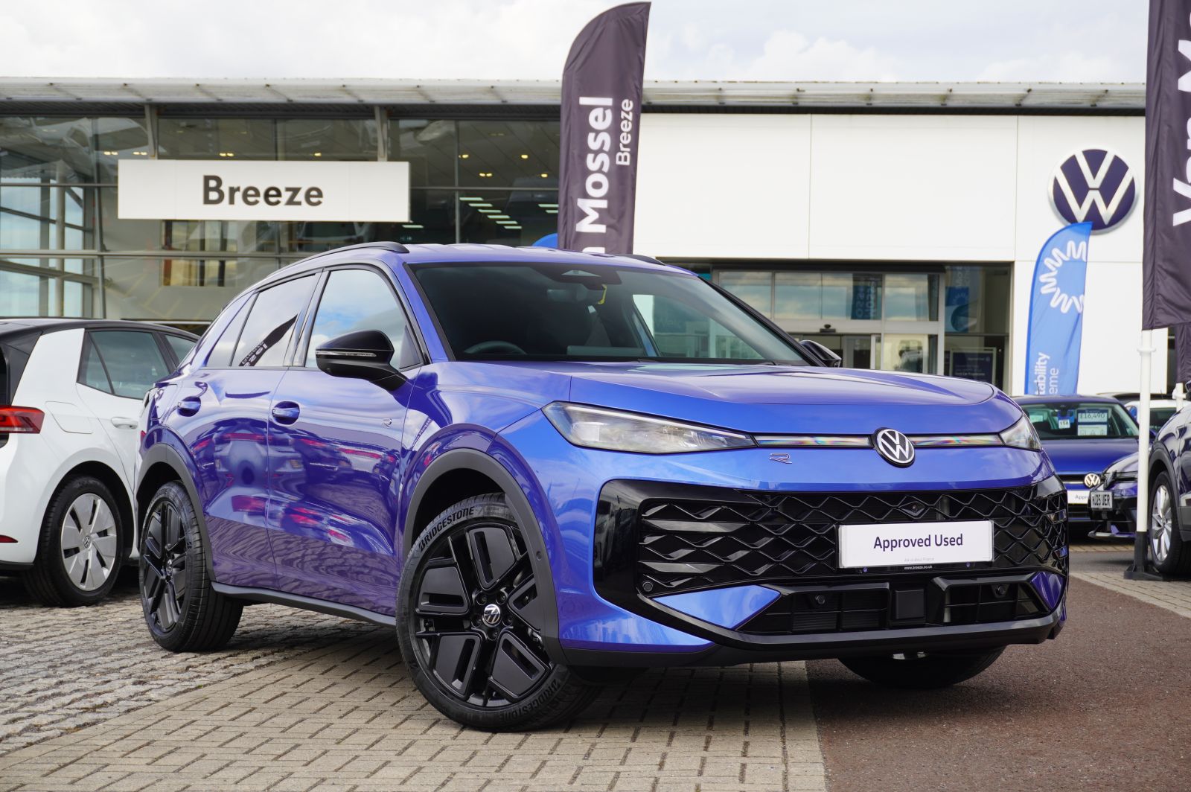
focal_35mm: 60
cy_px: 396
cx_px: 596
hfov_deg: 33.4
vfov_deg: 22.6
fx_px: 1983
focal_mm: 40
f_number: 6.3
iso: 100
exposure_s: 1/100
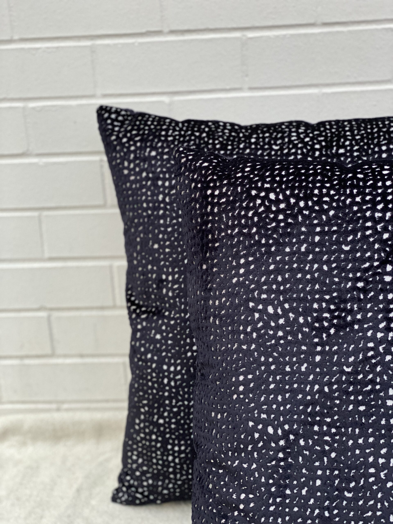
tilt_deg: -17.4
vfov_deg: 36.8
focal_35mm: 52
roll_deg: +2.3
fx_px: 787
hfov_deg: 28.0
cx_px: 196
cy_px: 262
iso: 250
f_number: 2
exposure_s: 1/40
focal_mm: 6
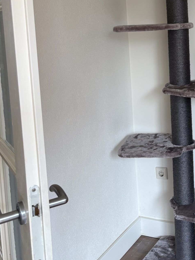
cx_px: 180
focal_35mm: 52
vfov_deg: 35.5
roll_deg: +3.6
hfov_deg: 26.9
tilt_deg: -5.1
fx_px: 391
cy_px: 47
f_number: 1.6
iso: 80
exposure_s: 1/50
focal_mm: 5.96
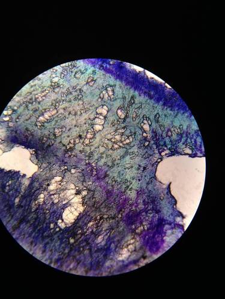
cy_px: 150
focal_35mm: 35
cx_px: 112
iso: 64
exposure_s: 1/120
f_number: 2.4
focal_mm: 4.28
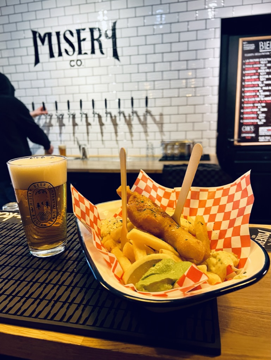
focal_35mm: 26
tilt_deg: -13.9
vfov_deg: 67.3
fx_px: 271
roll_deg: +2.9
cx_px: 136
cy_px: 180
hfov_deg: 53.1
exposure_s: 1/50
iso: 200
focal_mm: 5.7
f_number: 1.5
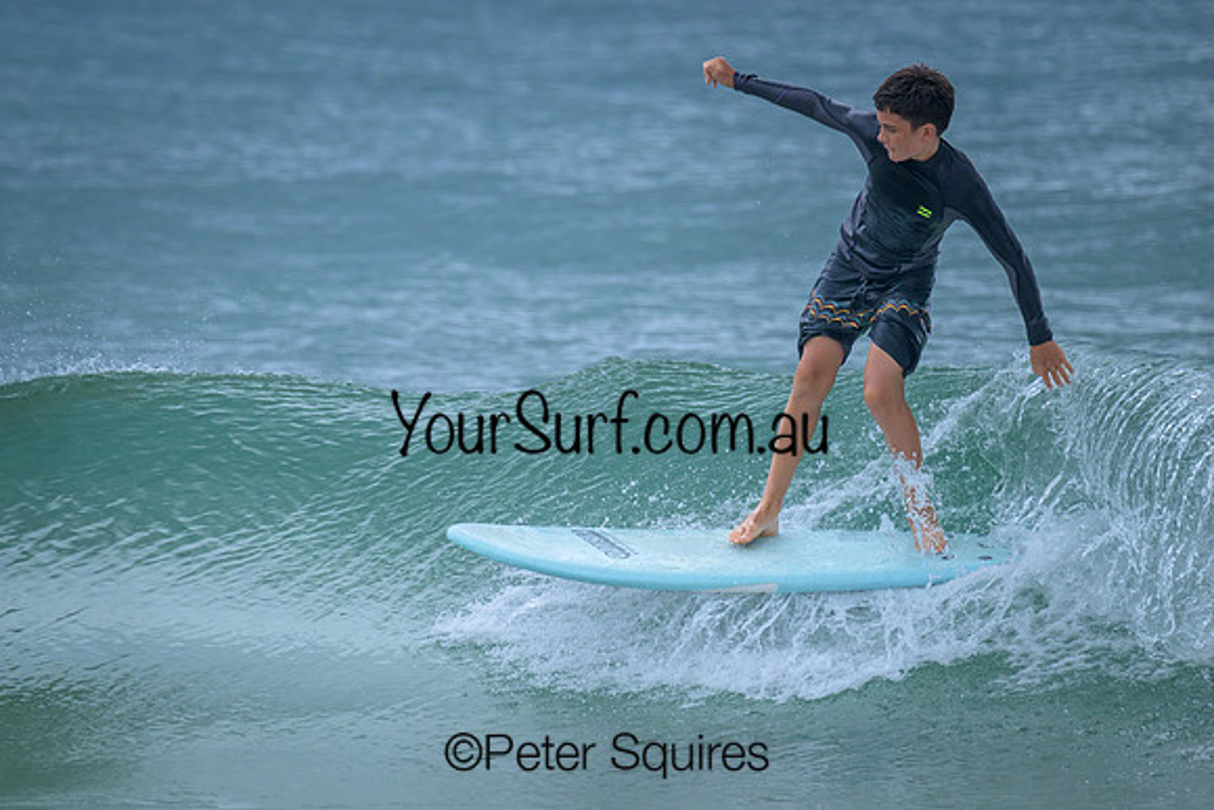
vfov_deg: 2.2
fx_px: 21552
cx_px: 603
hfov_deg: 3.2
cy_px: 348
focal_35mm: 639
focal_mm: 560
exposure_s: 1/2000
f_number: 8
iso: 1600
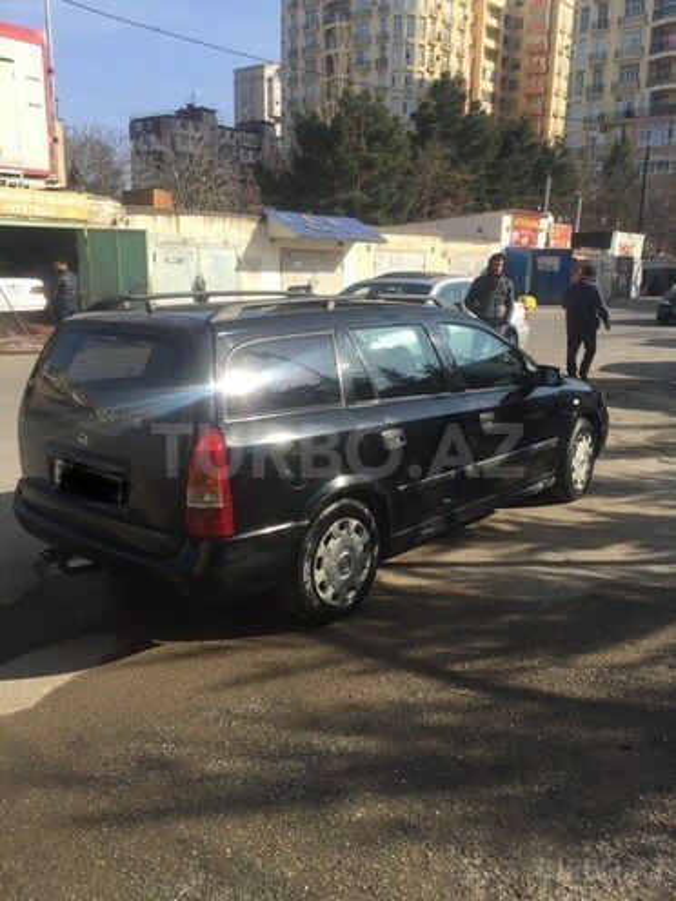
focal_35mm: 29
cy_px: 450
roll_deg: -1.5
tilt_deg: -11.9
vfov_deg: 61.7
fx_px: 755
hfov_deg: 48.2
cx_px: 338
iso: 32
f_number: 2.2
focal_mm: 4.15
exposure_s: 1/1412
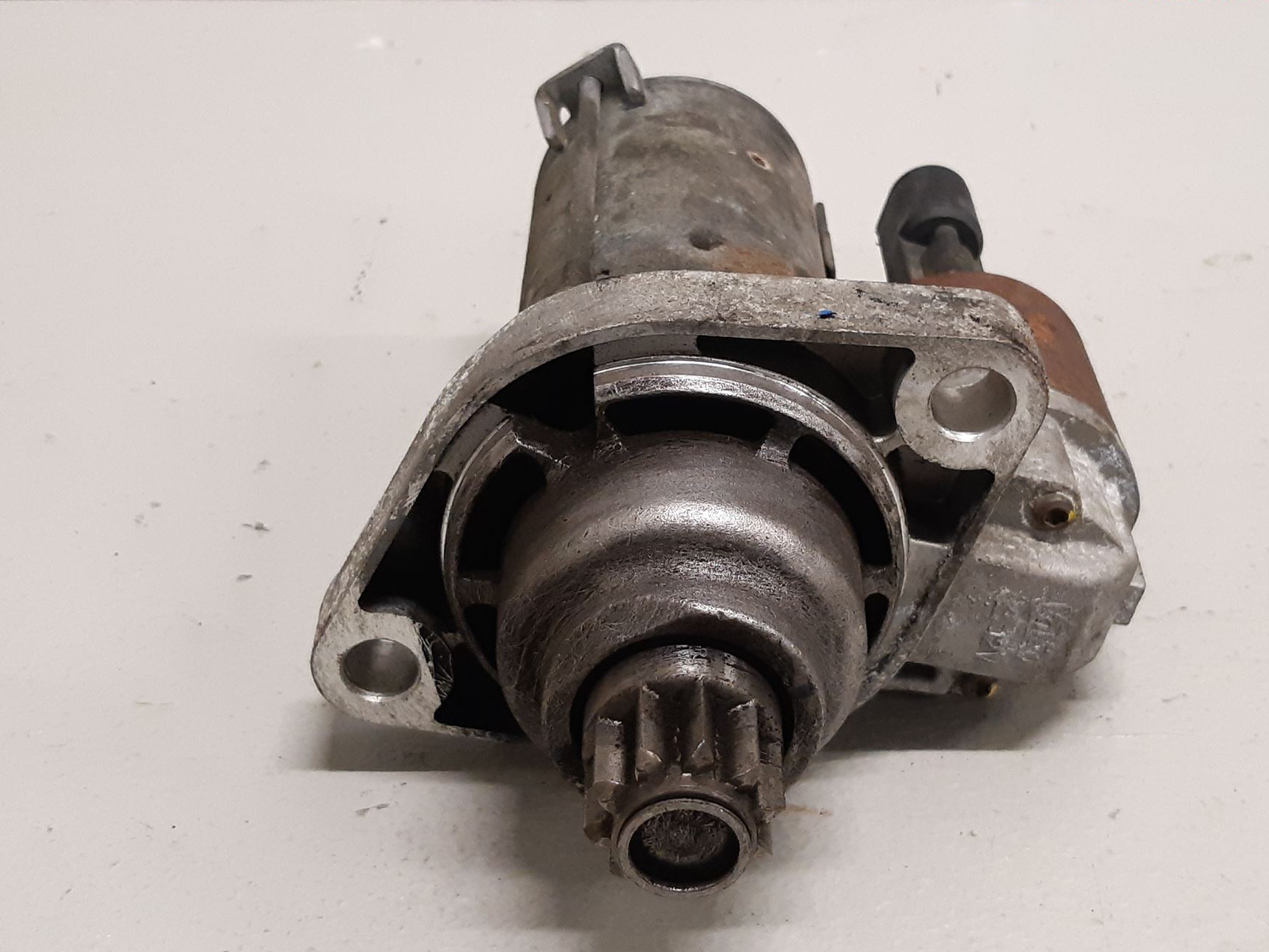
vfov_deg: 45.4
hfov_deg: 58.2
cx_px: 714
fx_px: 1136
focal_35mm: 31
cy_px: 441
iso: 250
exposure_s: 1/50
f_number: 1.7
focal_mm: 3.93
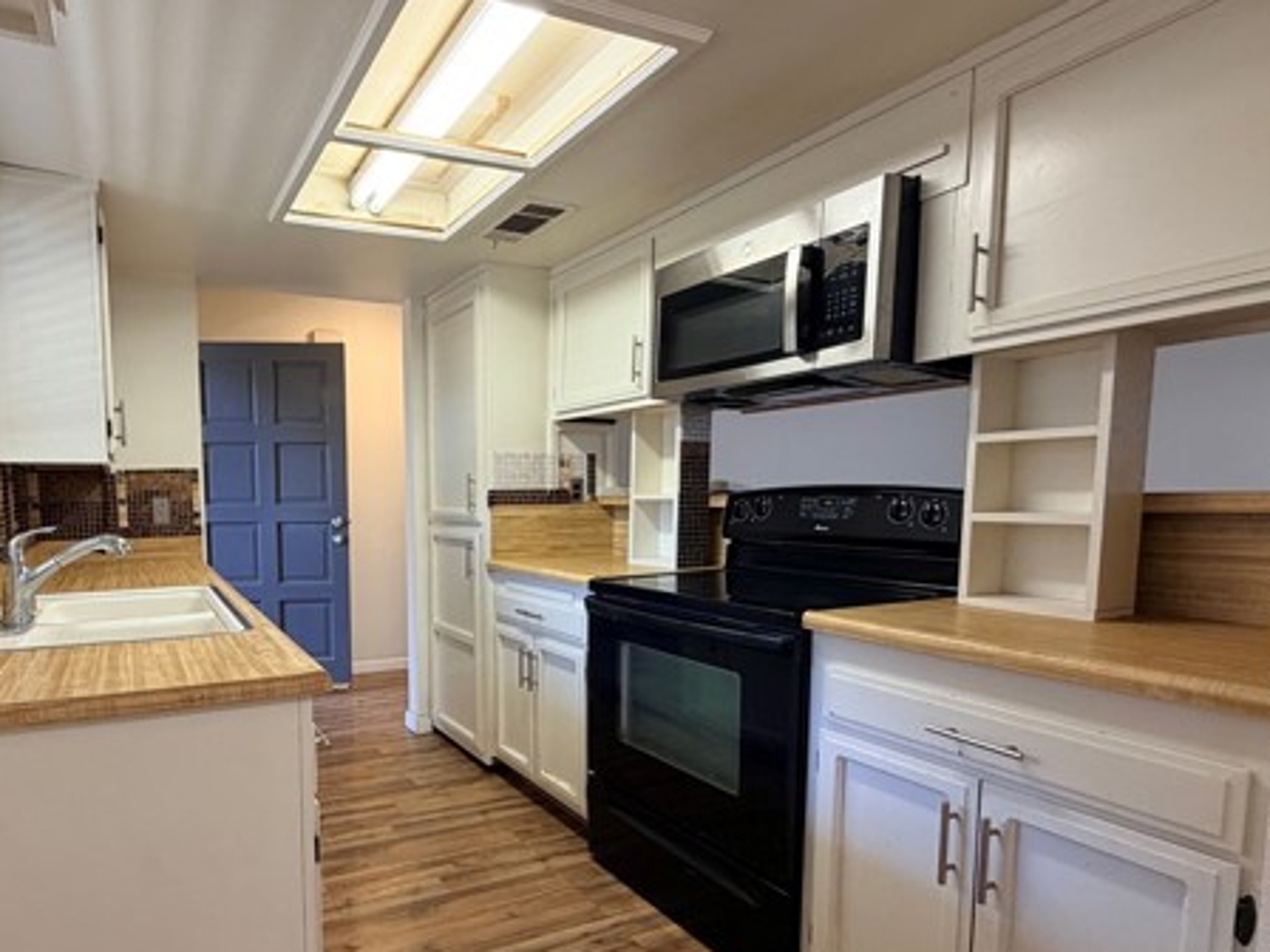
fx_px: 734
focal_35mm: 20
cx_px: 428
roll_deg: +1.4
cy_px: 564
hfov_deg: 79.2
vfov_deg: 65.4
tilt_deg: -5.5
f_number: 2.2
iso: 200
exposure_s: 1/120
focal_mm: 2.22
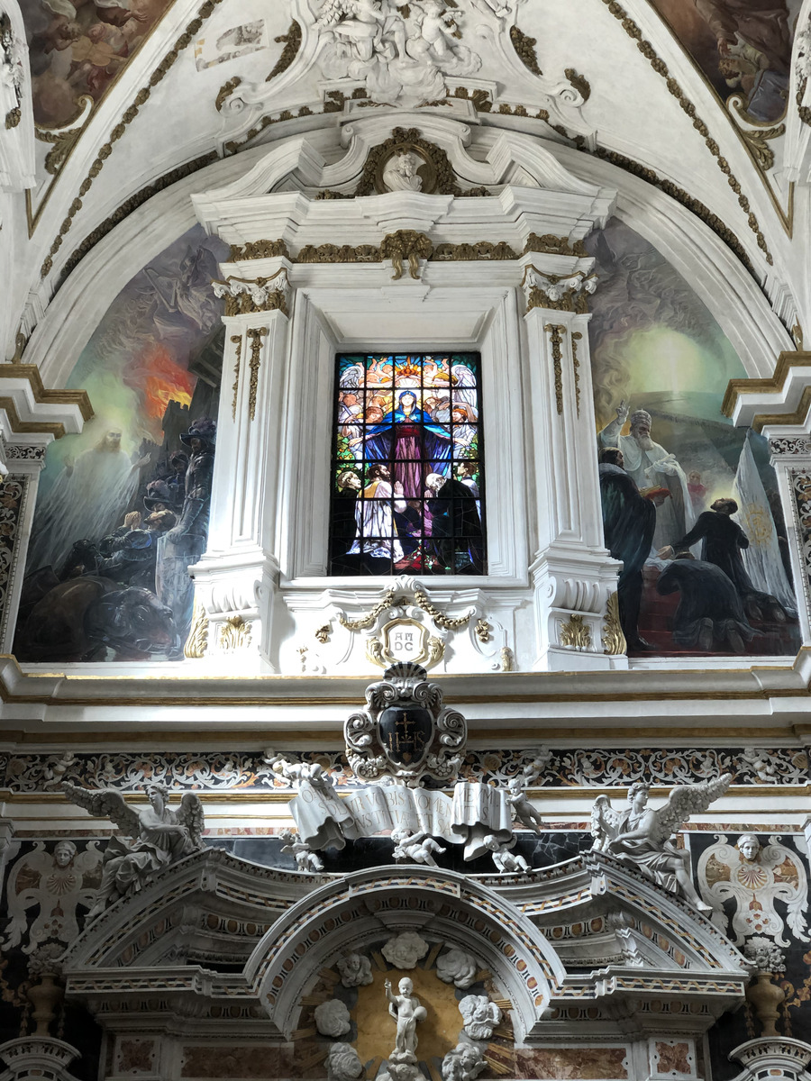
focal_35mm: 52
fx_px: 1624
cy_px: 540
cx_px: 406
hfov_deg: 28.0
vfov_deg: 36.8
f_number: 2.4
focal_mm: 6
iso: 50
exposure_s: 1/50
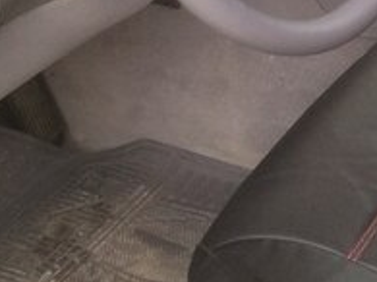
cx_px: 507
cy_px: -99
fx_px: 1067
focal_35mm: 98
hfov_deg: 18.5
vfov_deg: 14.4
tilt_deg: -27.4
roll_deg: -2.1
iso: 50
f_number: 2.2
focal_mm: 4.15
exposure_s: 1/100
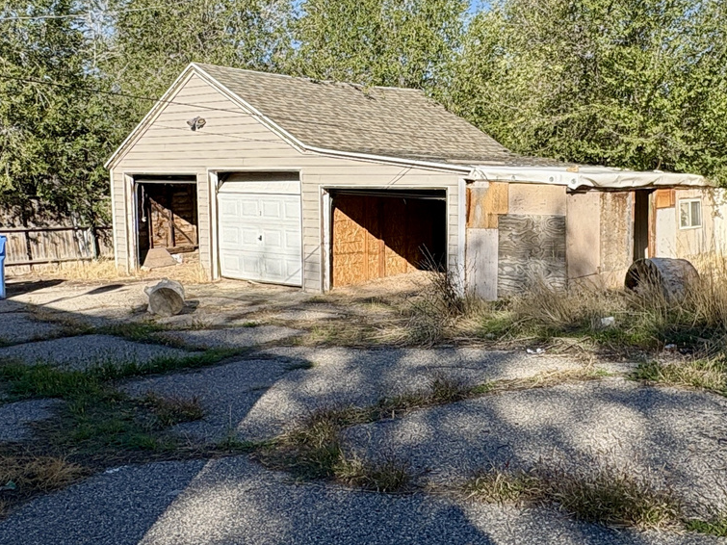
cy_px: 237
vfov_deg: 37.6
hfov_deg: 48.5
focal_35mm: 38
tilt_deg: -6.3
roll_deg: -0.3
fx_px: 798
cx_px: 458
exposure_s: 1/1709
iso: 50
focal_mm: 2.22
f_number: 2.2
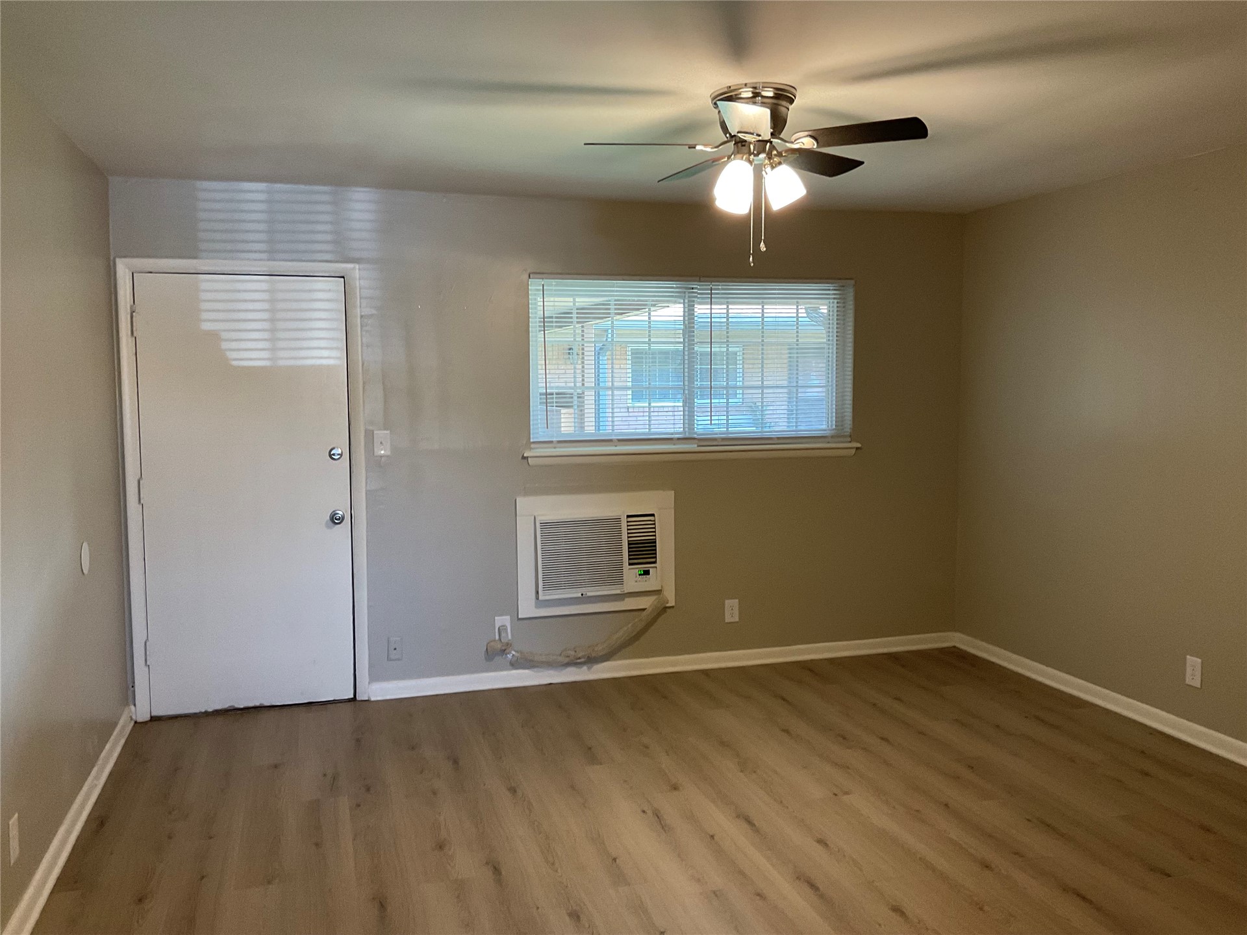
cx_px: 624
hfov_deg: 61.7
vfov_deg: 48.2
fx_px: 1045
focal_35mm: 29
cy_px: 468
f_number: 1.8
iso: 125
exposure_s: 1/60
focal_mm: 3
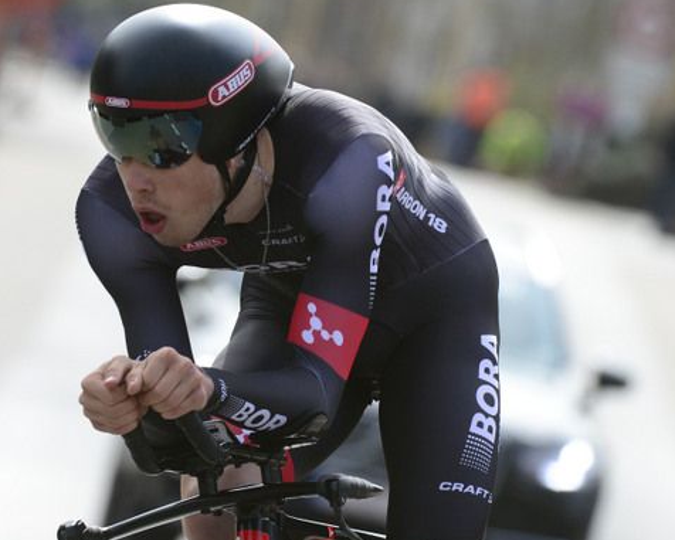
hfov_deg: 3.1
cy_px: 269
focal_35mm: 630
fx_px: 12588
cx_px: 407
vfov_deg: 2.5
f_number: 8
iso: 800
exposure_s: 1/1000
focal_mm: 400
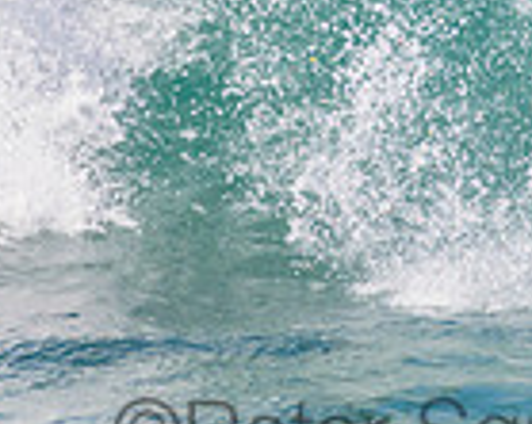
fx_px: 49248
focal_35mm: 3130
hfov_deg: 0.6
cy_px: -201
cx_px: 410
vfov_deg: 0.5
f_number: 11
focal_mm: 800
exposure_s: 1/1600
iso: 1100
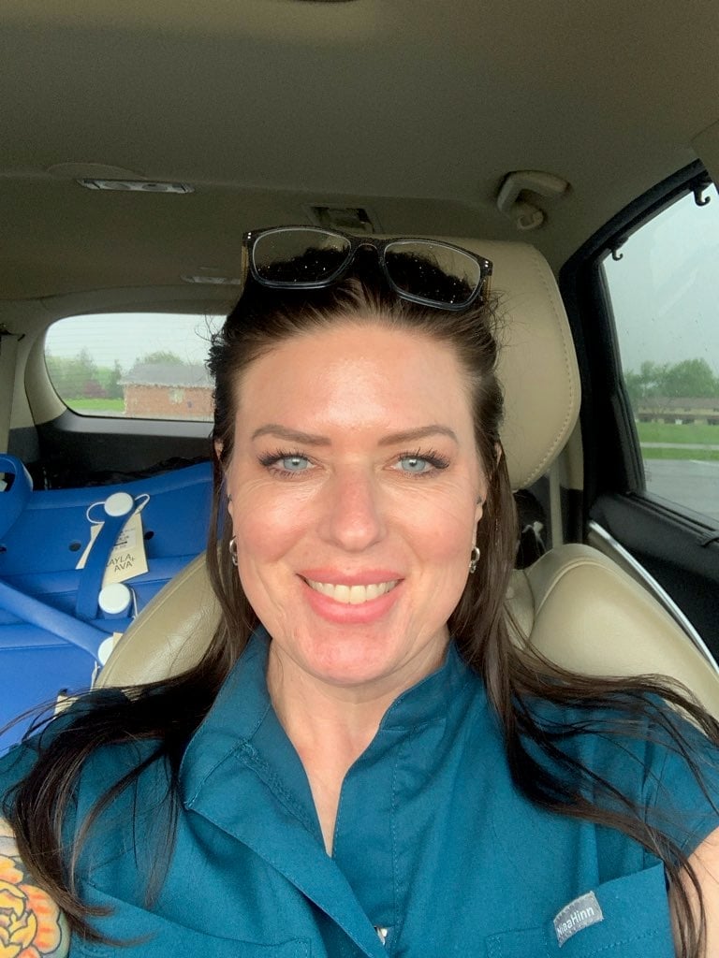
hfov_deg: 44.2
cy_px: 479
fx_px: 886
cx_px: 360
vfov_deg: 56.8
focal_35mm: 32
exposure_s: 1/114
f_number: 2.2
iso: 64
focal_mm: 2.87
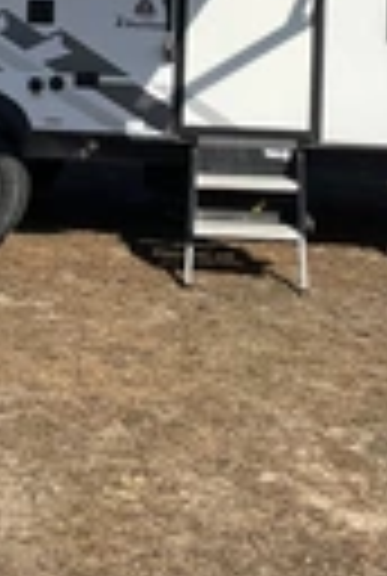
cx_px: 126
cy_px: -81
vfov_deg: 20.5
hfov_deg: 14.6
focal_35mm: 94
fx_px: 1508
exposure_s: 1/2227
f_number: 1.8
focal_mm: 3
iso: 25
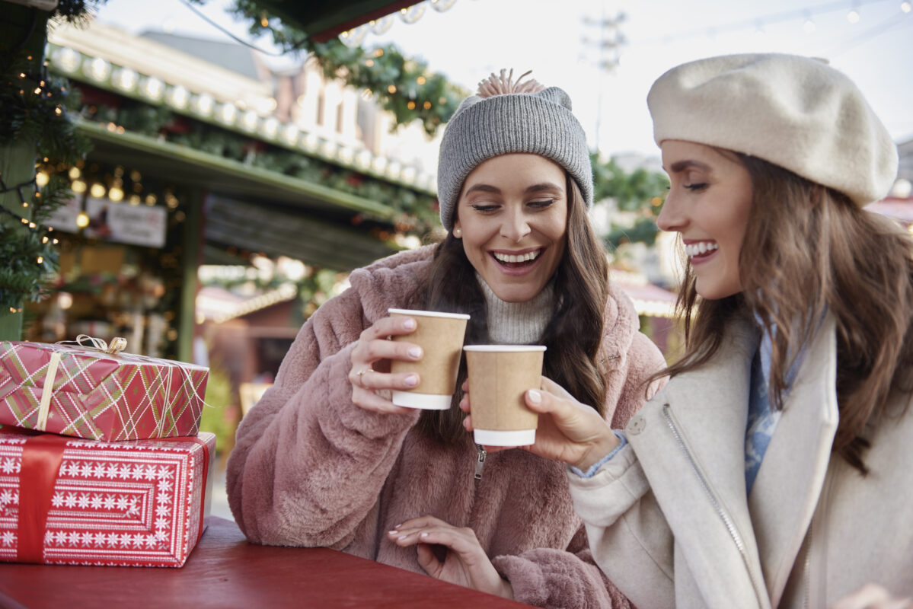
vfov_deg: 28.1
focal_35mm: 48
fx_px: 1218
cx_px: 456
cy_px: 304
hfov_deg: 41.1
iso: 100
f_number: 3.2
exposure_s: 1/160
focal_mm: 48
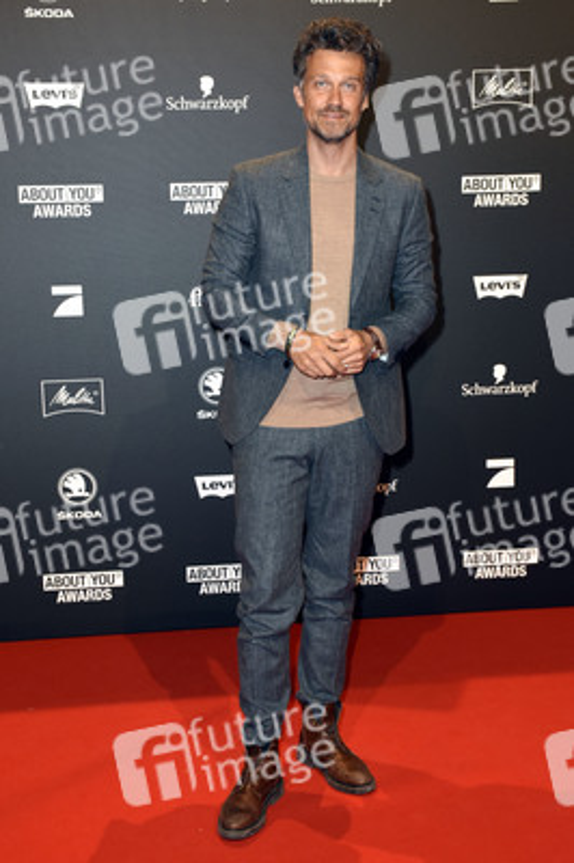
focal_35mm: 45
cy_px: 432
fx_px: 1078
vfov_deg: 43.6
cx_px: 287
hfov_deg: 29.8
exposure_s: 1/125
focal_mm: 30
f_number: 6.3
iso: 1000
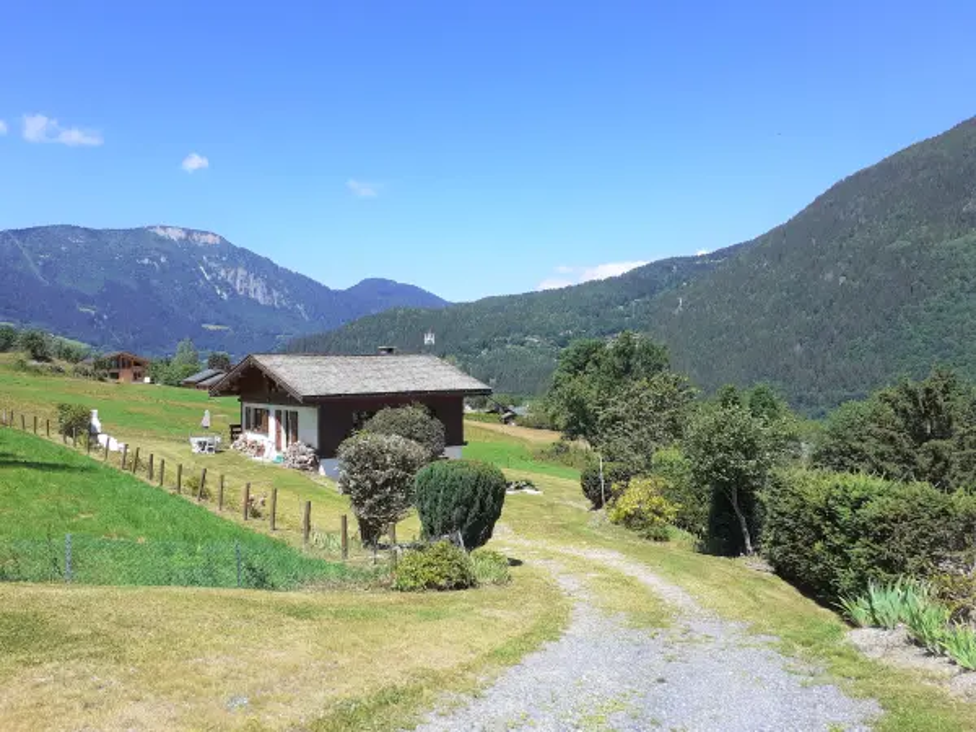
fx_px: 761
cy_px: 366
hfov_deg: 65.3
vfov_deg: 51.4
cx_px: 488
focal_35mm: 27
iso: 40
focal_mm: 3.6
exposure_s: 1/1266
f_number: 1.9
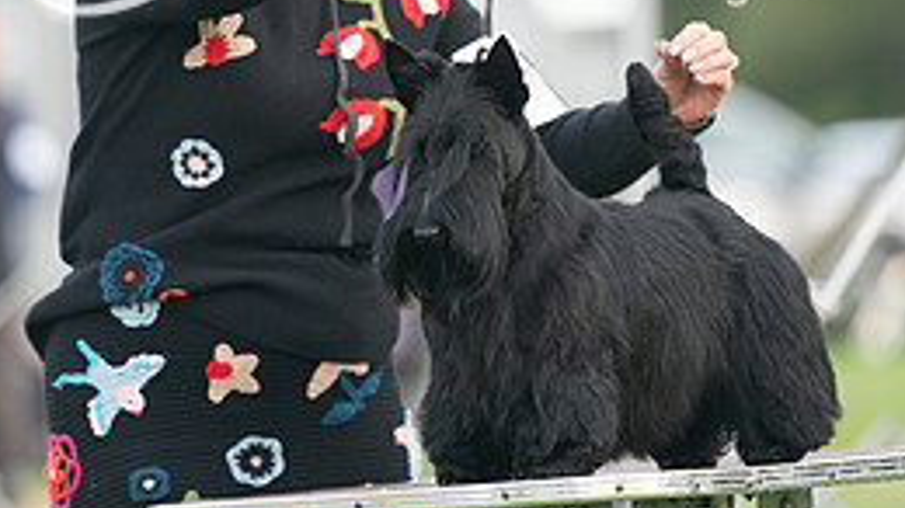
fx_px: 11202
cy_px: 66
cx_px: 439
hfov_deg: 4.6
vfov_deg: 2.6
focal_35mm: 467
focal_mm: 200
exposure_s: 1/1000
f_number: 3.2
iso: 640
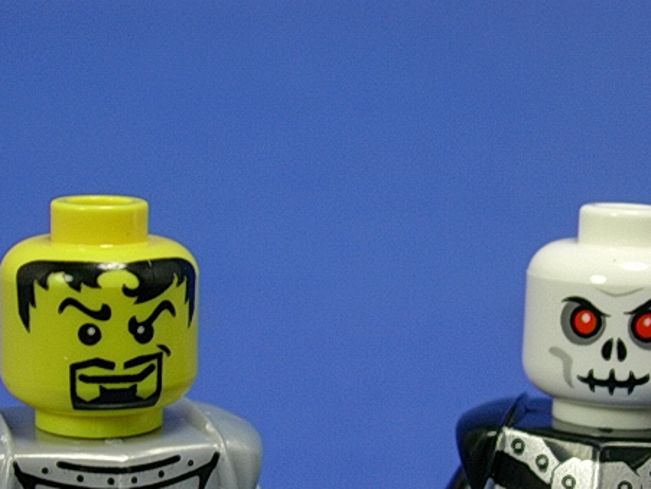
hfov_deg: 20.6
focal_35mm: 95
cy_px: 343
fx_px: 1788
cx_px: 349
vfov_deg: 15.5
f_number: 3.6
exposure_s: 1/31
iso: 70
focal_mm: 10.2
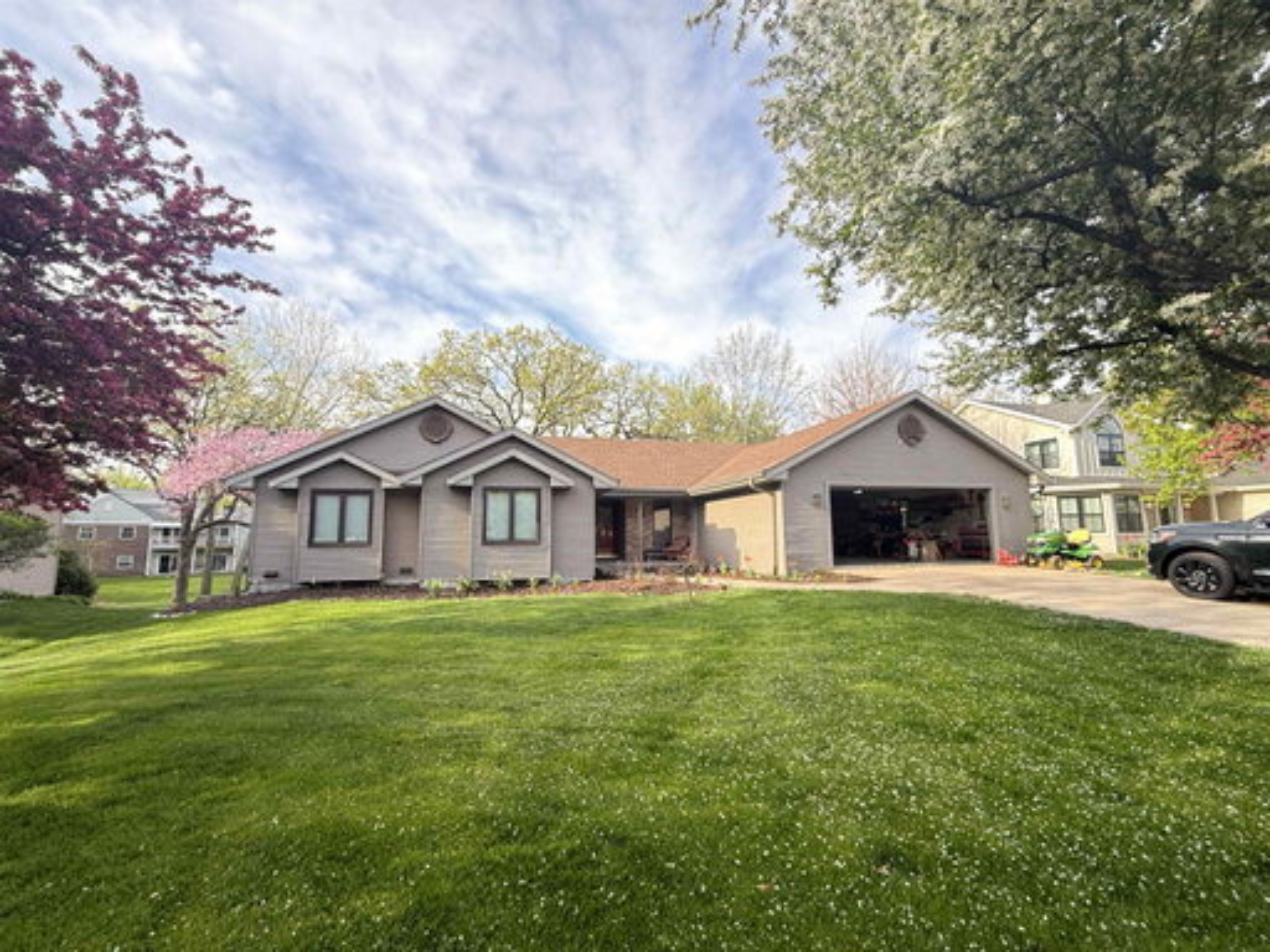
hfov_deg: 102.1
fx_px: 514
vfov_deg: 85.7
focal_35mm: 14
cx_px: 635
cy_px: 476
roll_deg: +0.3
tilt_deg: +7.5
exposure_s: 1/99
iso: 100
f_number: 2.2
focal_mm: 2.22
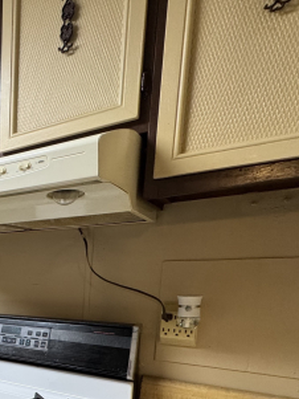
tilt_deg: -7.7
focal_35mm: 31
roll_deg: +1.4
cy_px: 317
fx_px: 357
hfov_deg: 31.2
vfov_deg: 54.5
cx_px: -117
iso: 200
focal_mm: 2.22
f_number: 2.2
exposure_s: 1/120
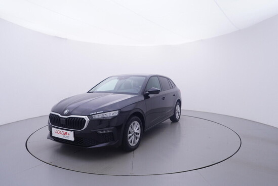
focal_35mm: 22
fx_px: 174
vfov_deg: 56.2
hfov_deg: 77.3
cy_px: 93
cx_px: 139
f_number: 5
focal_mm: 15
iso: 200
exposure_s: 1/80
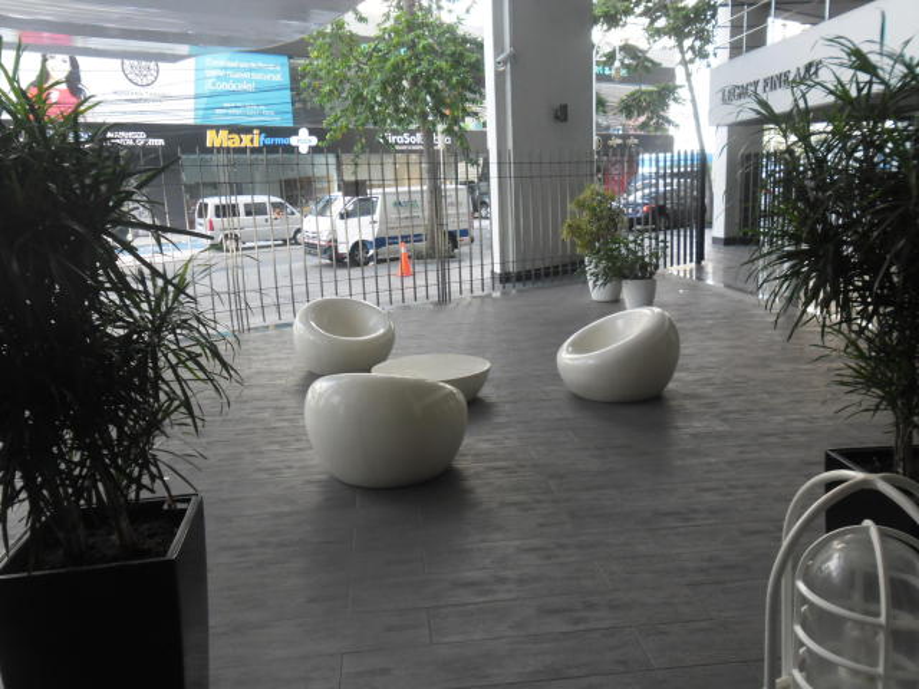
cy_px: 344
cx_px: 460
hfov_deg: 65.3
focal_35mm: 27
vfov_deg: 51.4
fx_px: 717
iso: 100
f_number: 3.5
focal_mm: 4.9
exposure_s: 1/72
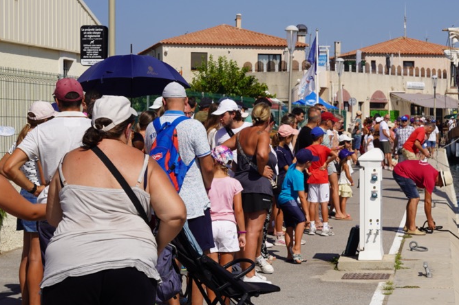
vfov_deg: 14.2
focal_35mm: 96
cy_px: 138
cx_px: 378
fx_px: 1228
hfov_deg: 20.9
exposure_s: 1/320
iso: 100
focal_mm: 50.2
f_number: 10
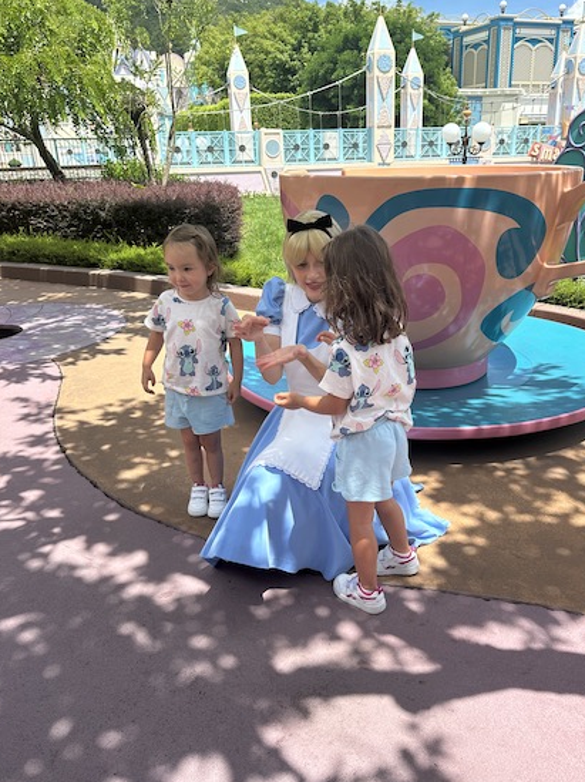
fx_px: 632
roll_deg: -0.2
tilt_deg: -22.1
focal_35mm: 28
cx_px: 332
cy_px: 407
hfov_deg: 49.6
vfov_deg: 63.5
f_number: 1.78
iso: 80
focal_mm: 6.86
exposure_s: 1/2967
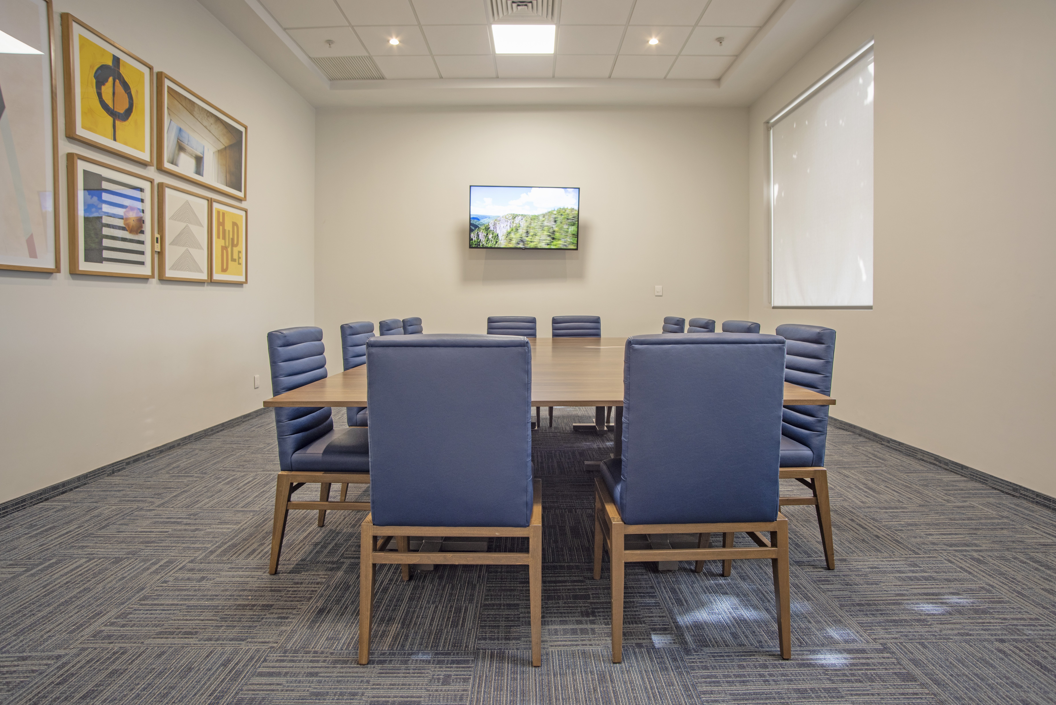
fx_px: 587
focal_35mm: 20
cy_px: 352
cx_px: 528
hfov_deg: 84.0
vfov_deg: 62.0
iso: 200
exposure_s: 1/5
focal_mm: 20
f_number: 8
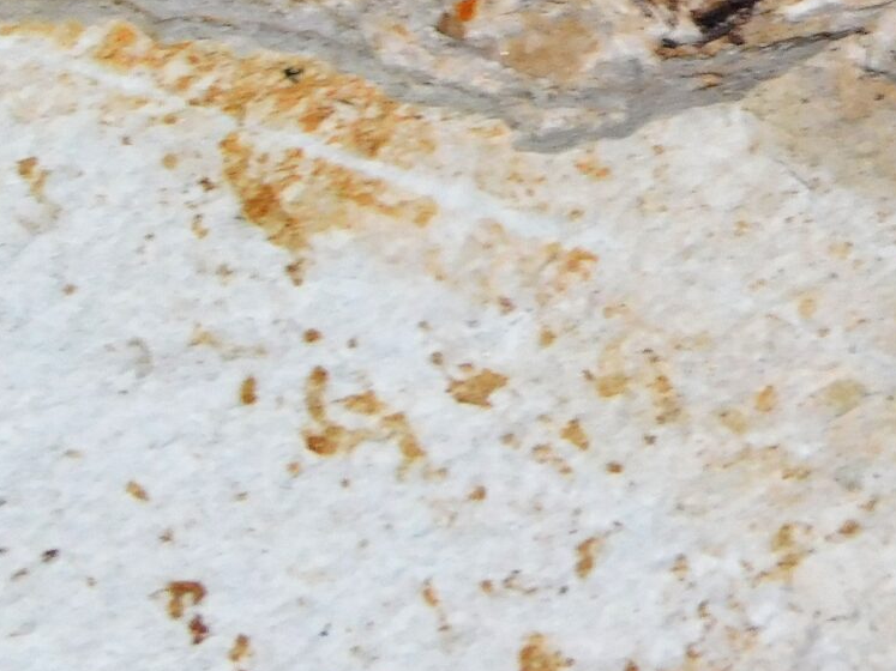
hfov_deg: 2.0
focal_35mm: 1008
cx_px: 990
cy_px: -103
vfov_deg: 1.5
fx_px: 26087
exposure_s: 1/100
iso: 125
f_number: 5.7
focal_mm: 52.2
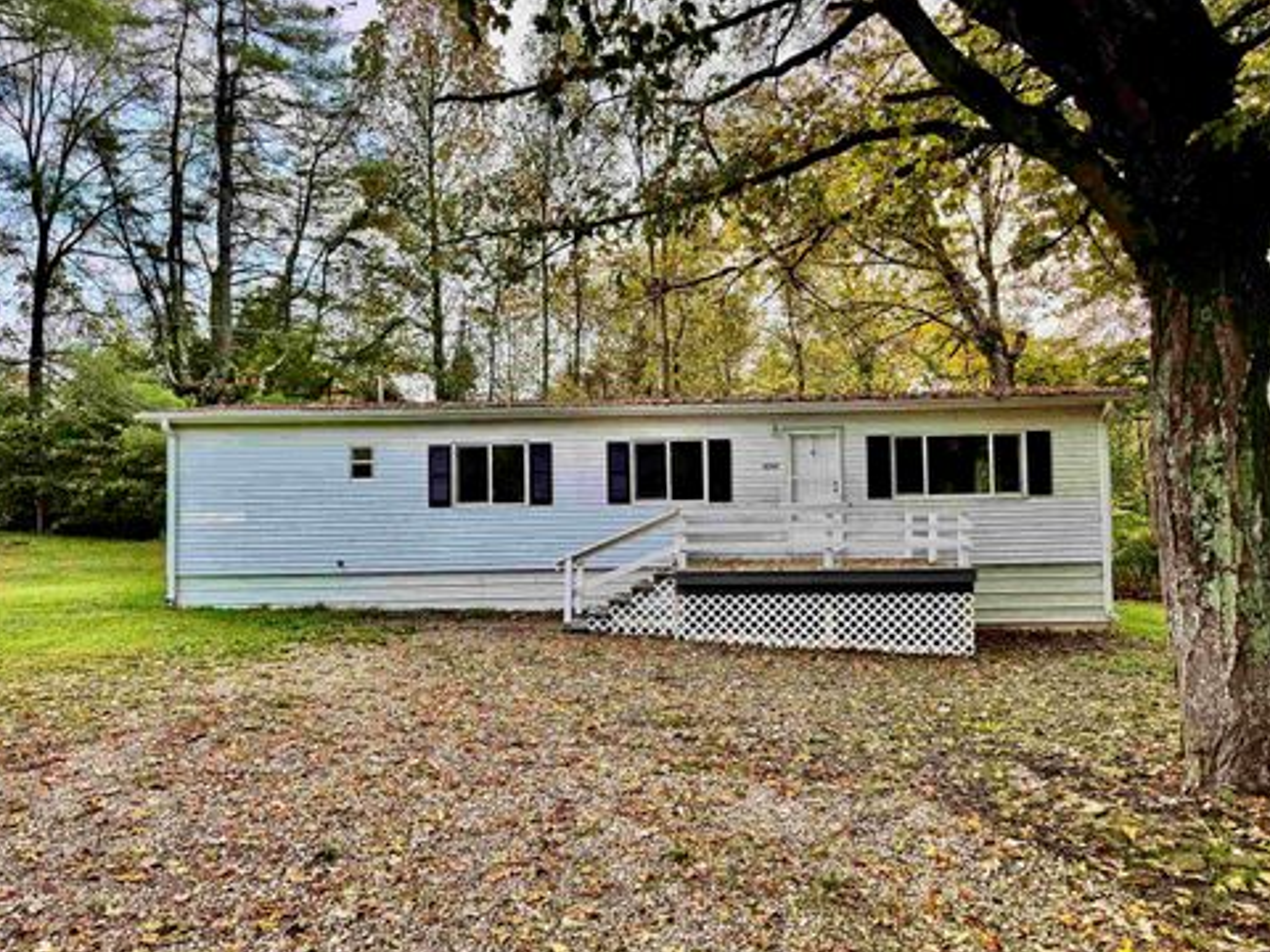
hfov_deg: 69.4
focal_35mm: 25
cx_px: 624
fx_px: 917
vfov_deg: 54.9
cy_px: 488
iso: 100
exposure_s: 1/121
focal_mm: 6.76
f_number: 1.78
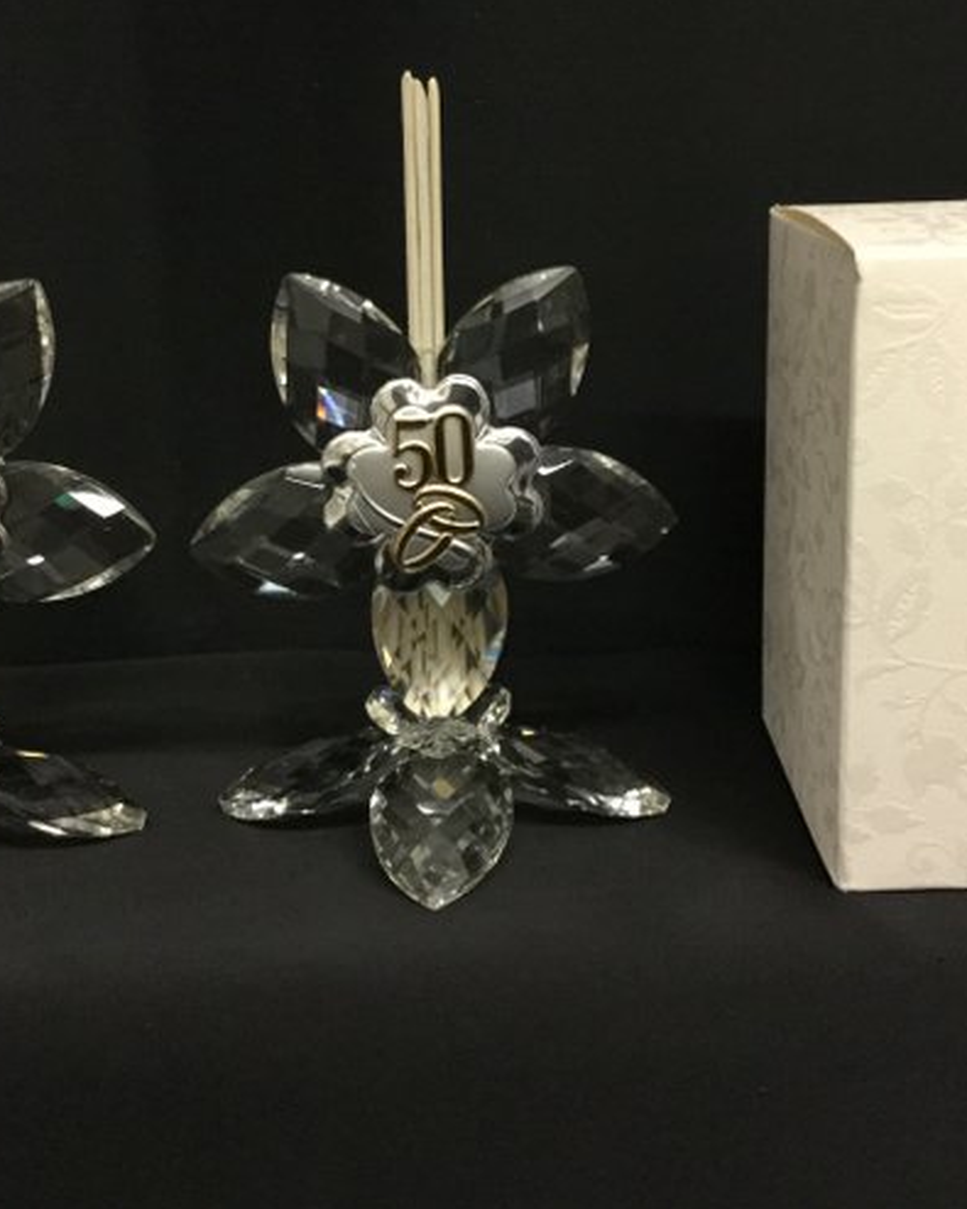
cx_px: 514
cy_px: 485
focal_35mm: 49
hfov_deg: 30.8
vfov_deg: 37.9
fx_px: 1753
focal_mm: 3.3
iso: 250
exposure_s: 1/33
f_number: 2.4
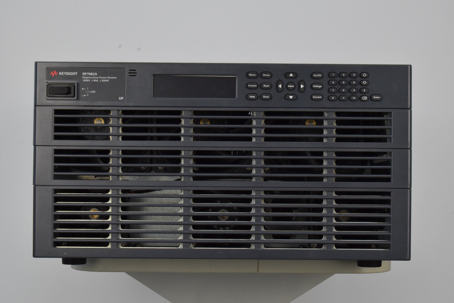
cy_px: 152
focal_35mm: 82
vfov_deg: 16.6
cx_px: 227
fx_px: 1040
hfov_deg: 24.6
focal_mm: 55
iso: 1600
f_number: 22
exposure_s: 1/30
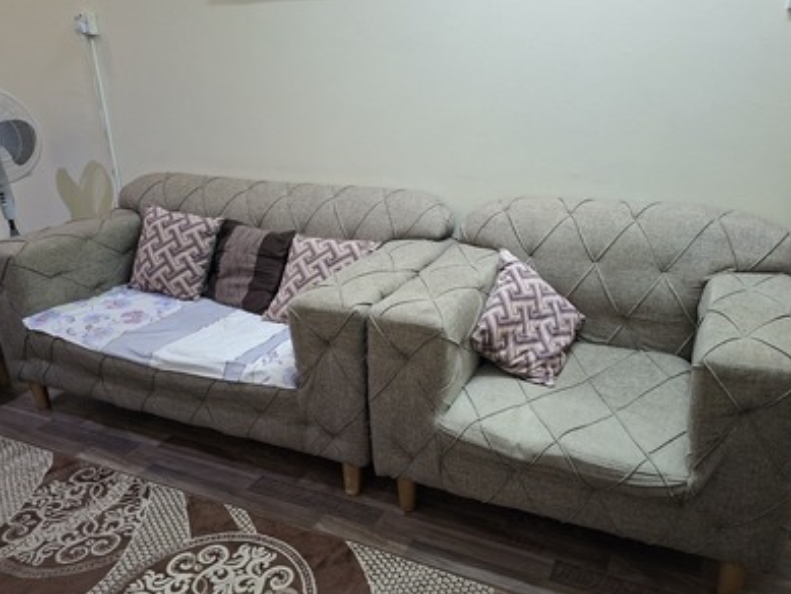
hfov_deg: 65.3
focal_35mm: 27
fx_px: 617
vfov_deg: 51.3
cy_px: 316
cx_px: 398
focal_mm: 5.54
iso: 400
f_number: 1.8
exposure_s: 1/24
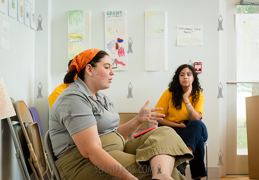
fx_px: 539
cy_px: 81
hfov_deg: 27.0
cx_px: 146
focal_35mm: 74
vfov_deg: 19.0
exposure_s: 1/400
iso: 4000
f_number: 4
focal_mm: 62
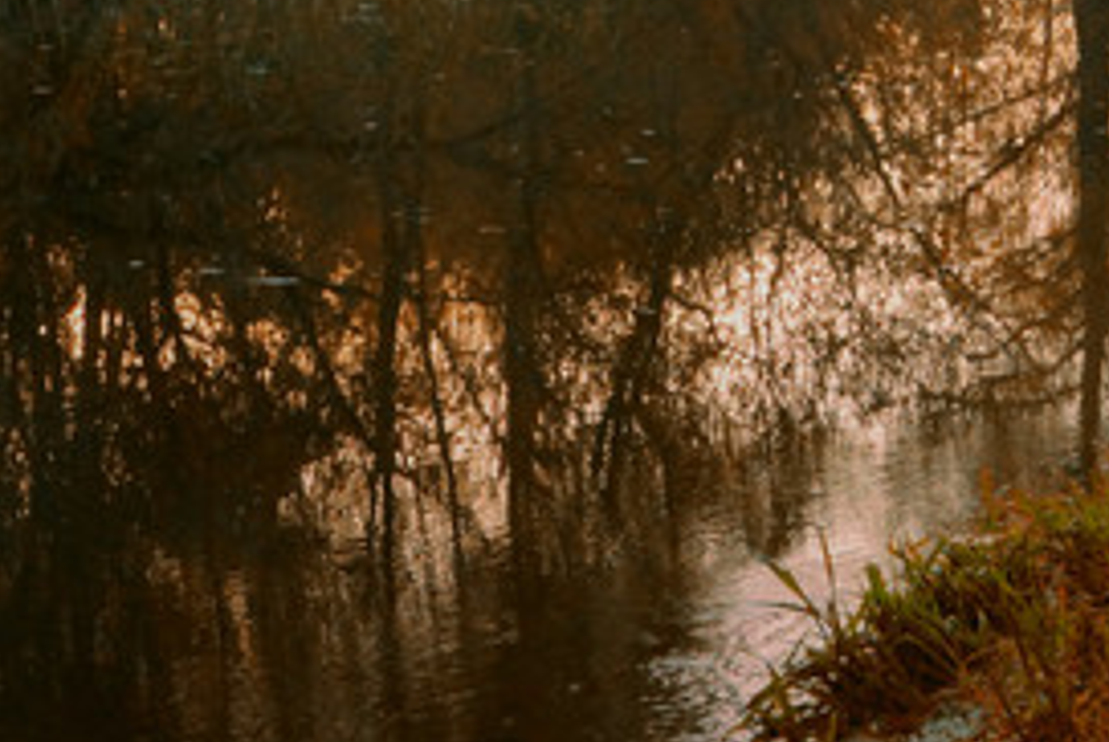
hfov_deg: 16.6
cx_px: 1798
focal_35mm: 109
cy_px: -440
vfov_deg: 11.9
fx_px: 3361
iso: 500
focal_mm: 22
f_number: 20
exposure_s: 1/60
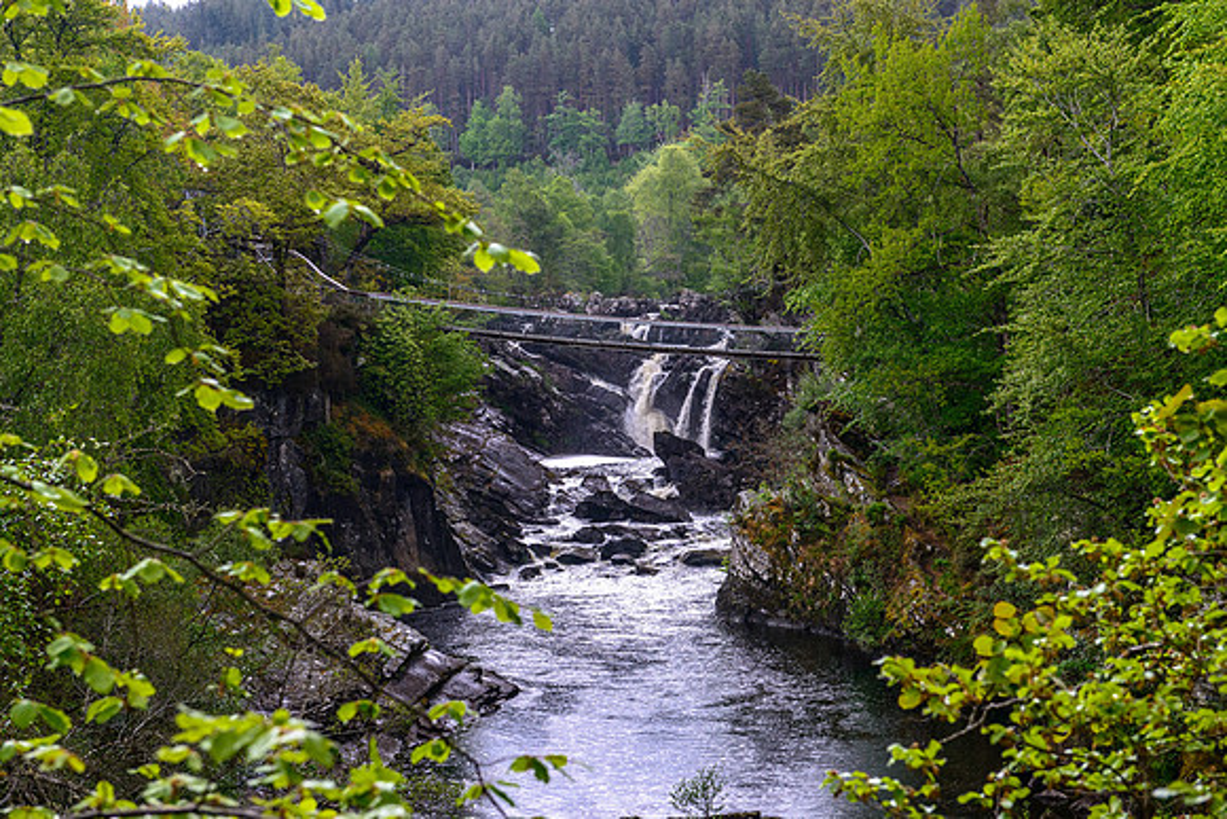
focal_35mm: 66
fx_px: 2250
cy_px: 410
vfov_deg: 20.6
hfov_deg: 30.5
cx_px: 614
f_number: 8
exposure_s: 1/80
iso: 720
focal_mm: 66
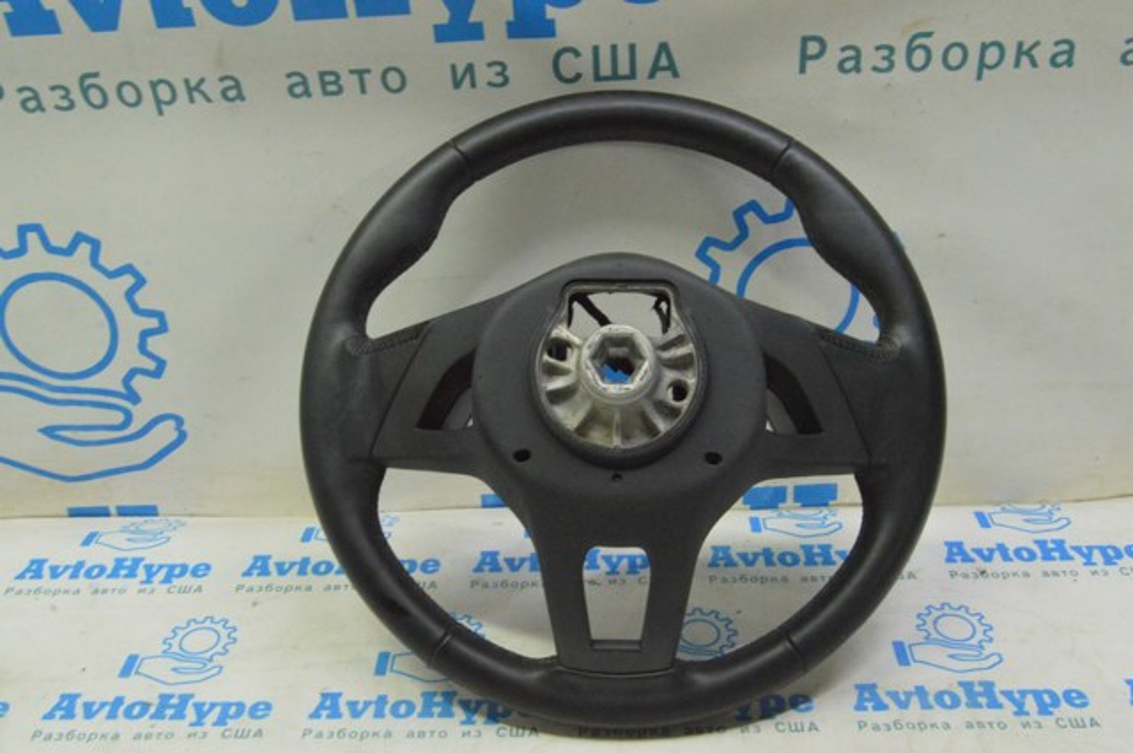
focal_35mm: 39
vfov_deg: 34.1
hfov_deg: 49.6
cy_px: 376
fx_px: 1226
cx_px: 566
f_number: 20
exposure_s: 1/30
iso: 6400
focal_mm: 26
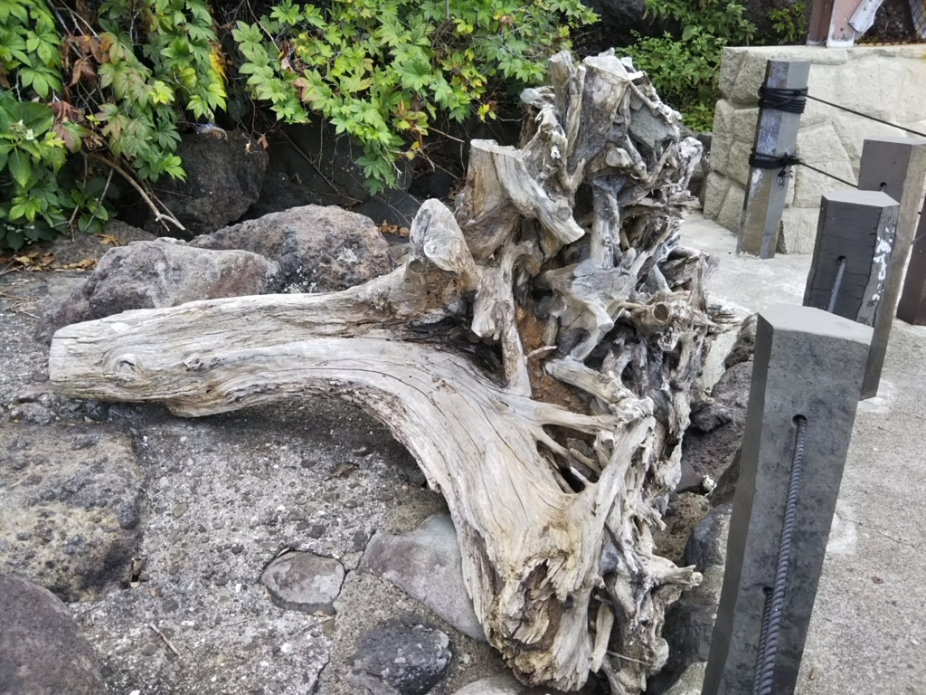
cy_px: 348
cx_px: 463
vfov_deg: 46.8
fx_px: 803
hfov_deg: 60.0
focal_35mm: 30
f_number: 2.2
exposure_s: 1/162
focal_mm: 4
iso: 20
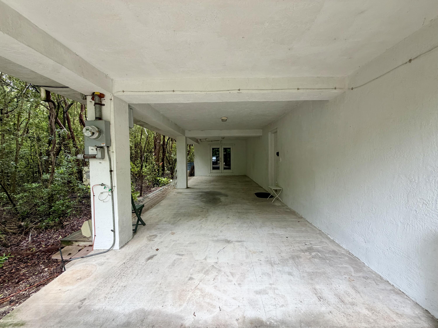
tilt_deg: -2.9
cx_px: 219
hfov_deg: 102.1
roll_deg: +1.0
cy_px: 164
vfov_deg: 85.7
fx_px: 177
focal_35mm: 14
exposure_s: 1/121
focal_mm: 2.22
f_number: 2.2
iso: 160
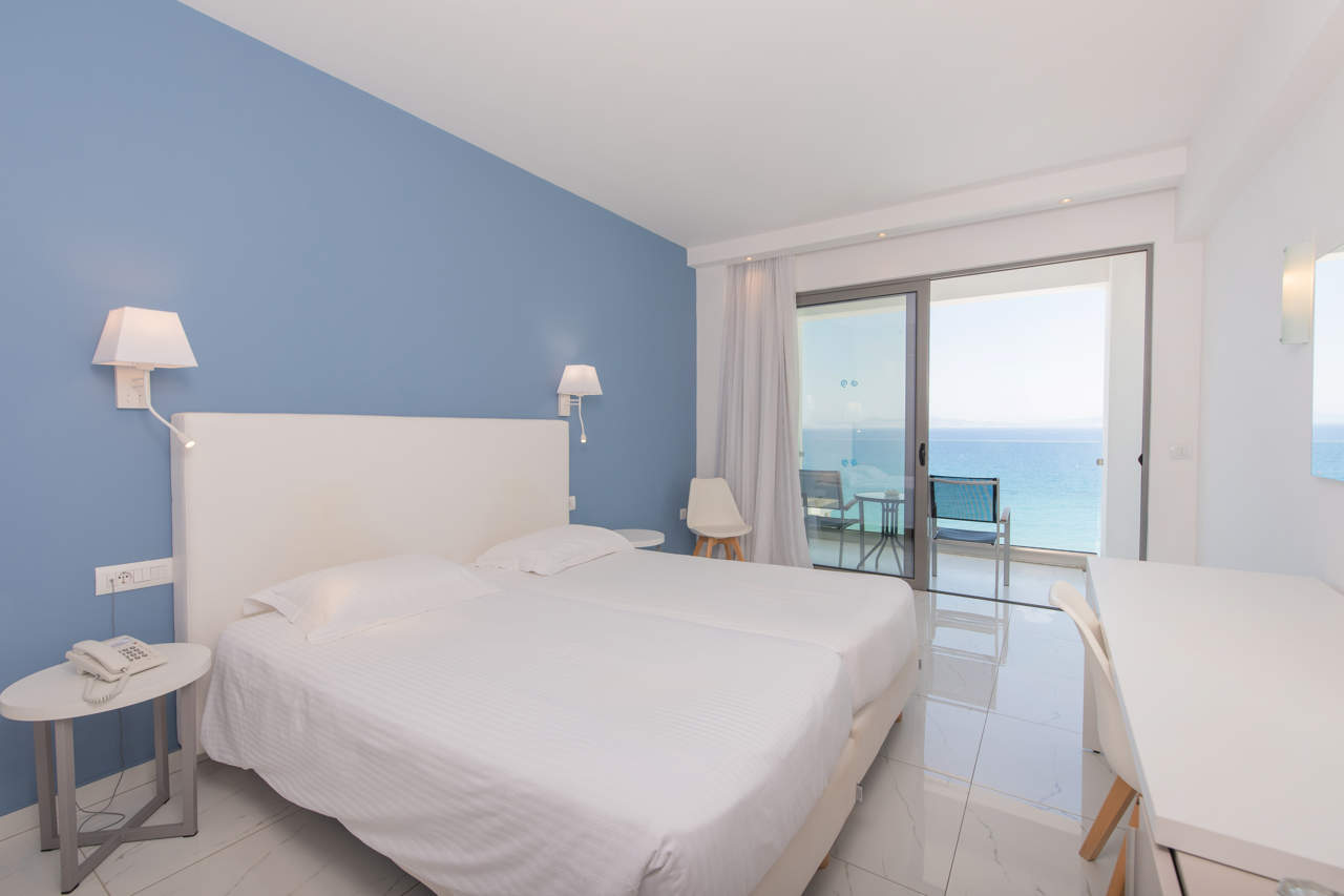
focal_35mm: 15
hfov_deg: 100.4
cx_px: 672
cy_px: 448
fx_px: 560
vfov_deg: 77.3
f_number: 6.7
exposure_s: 1/180
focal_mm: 15
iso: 140
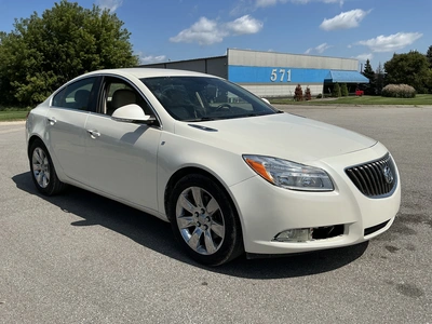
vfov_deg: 49.7
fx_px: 349
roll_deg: +0.6
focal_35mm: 28
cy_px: 162
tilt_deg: -8.8
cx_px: 216
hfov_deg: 63.4
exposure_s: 1/3788
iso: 25
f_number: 1.8
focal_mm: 3
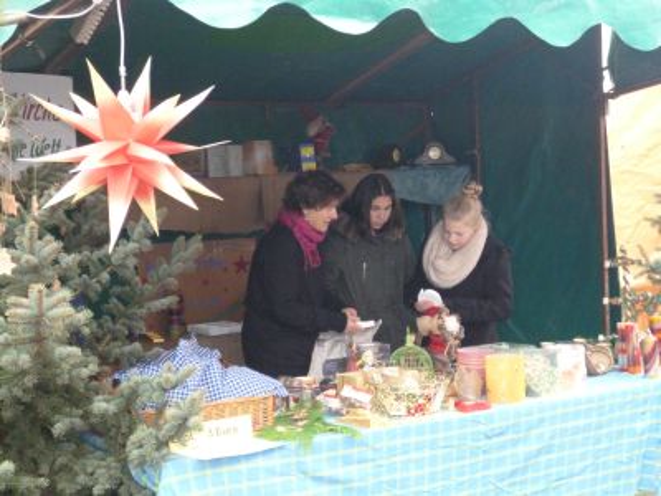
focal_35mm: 61
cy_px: 248
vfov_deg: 24.0
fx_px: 1165
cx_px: 330
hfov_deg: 31.7
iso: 640
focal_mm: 10.9
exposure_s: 1/60
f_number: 4.1
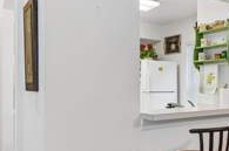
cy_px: 83
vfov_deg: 35.7
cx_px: 122
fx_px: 235
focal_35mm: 37
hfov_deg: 52.0
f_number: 7.1
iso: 100
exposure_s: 1/4
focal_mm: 10
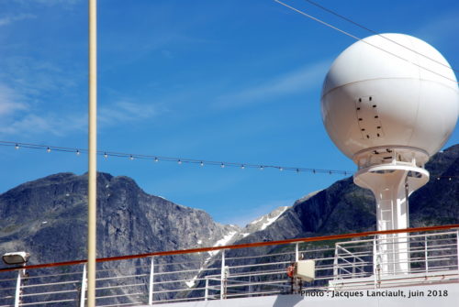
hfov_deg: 19.4
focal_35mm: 105
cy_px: 154
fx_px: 1341
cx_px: 230
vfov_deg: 13.1
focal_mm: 70
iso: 100
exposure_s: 1/160
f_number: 11
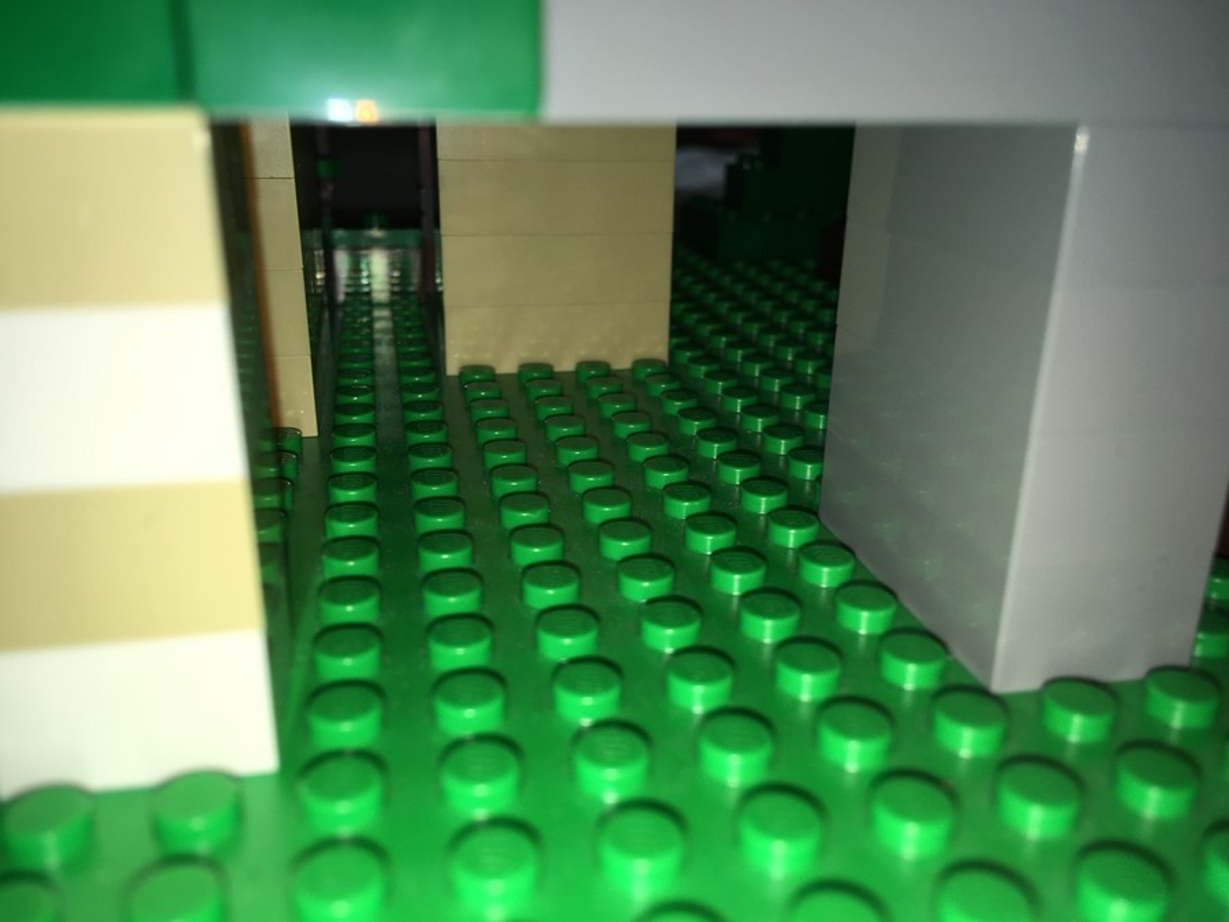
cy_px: 461
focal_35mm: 29
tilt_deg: -21.1
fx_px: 1030
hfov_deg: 61.7
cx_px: 614
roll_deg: -1.6
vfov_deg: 48.2
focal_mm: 4.15
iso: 25
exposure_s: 1/777
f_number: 2.2
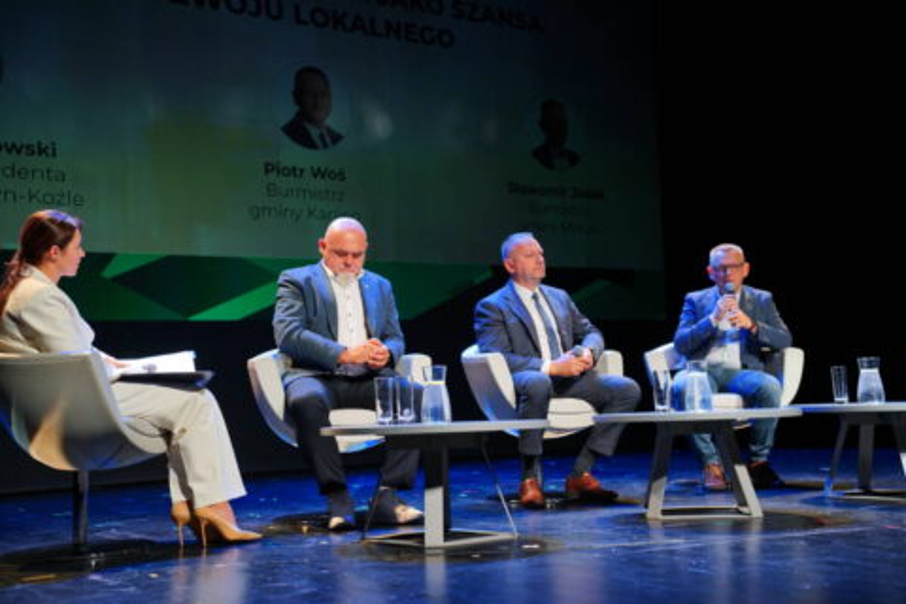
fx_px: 1183
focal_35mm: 47
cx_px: 453
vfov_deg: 28.6
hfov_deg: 41.9
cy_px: 302
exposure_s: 1/100
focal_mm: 47
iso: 640
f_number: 3.2
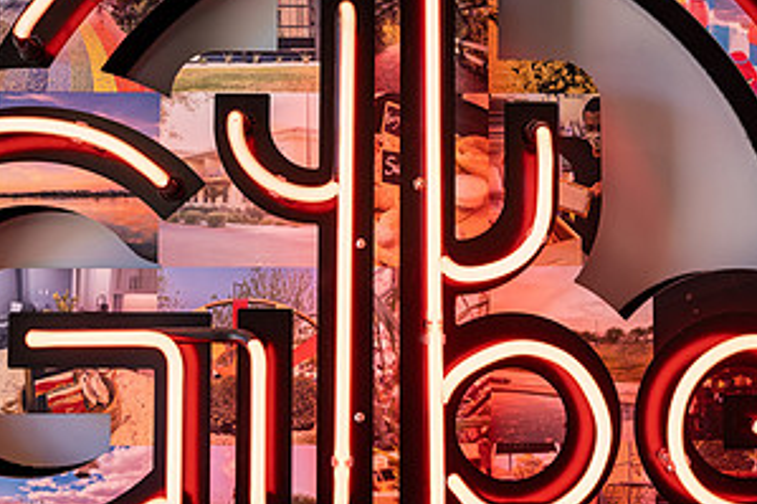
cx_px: 463
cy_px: 191
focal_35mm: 68
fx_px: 1429
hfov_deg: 29.6
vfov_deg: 20.0
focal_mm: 35
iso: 200
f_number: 2.8
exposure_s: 1/250
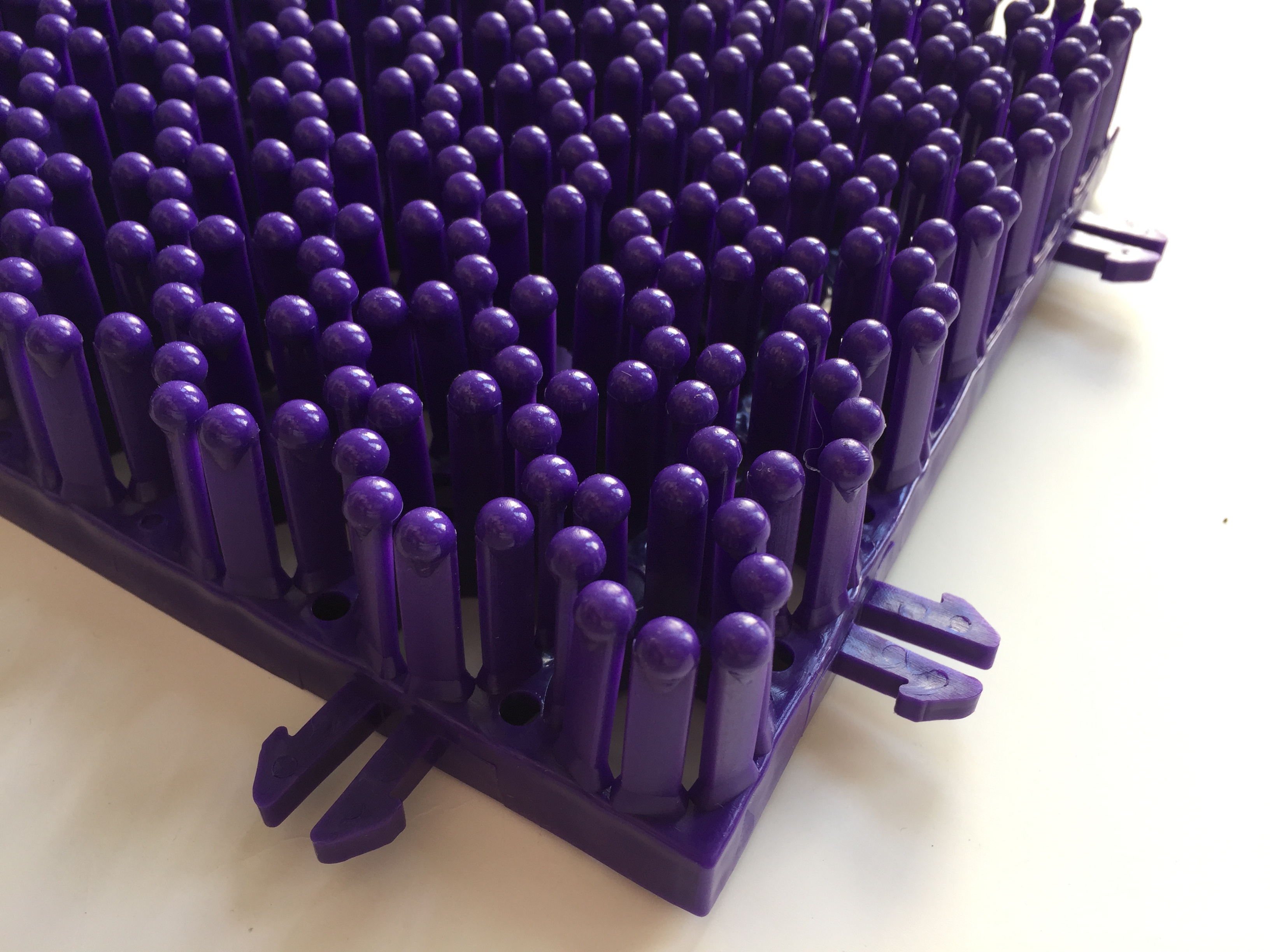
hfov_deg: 61.7
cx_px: 635
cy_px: 476
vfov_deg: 48.2
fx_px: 1064
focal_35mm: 29
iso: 40
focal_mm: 4.15
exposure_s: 1/33
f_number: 2.2
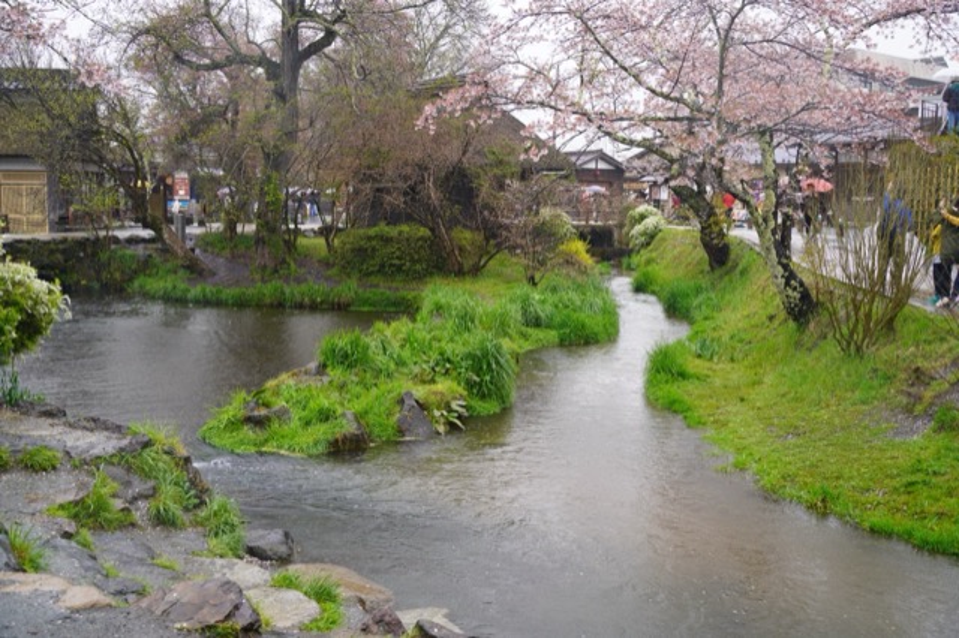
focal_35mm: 39
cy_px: 319
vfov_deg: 34.2
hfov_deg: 49.6
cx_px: 480
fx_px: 1038
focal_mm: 39
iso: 100
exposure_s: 1/80
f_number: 5
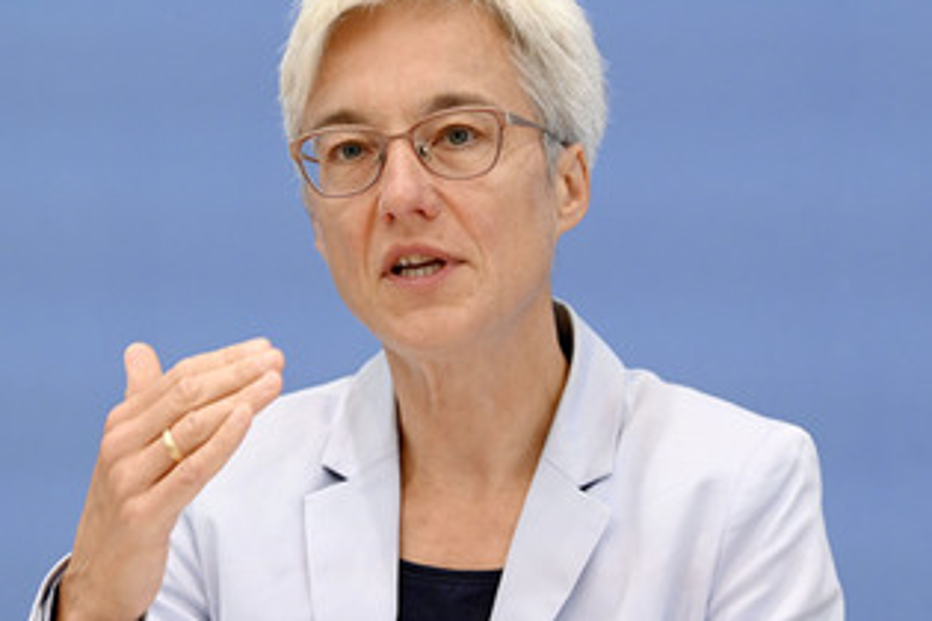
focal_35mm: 186
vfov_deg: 7.4
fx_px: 4815
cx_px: 404
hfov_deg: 11.1
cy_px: 310
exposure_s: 1/500
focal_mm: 130
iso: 4000
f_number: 6.3
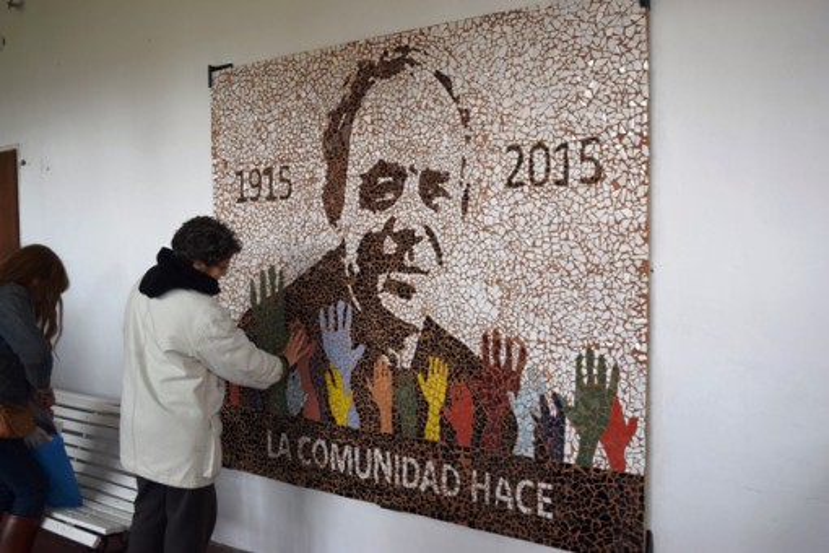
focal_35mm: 34
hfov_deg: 55.1
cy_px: 276
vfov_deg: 38.4
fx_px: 794
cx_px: 414
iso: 400
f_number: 5.6
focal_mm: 23
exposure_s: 1/125
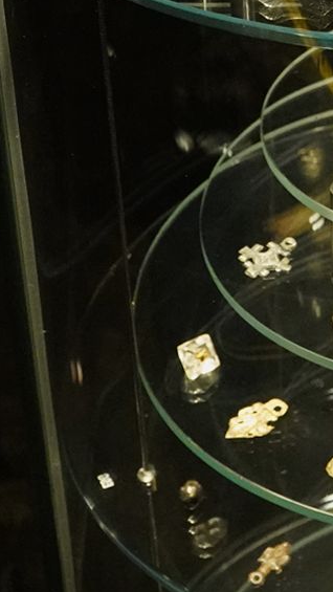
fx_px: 1396
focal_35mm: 89
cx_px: 409
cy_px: -62
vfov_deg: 22.5
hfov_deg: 13.2
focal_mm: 24
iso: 6400
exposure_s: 1/80
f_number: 6.3
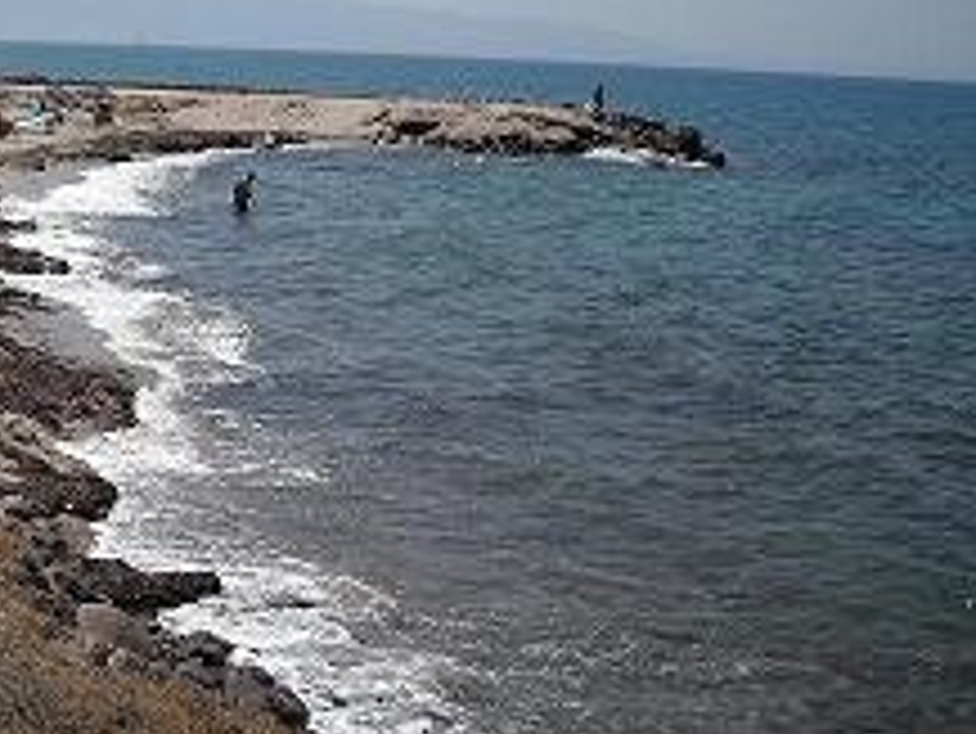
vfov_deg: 23.7
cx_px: 117
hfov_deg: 30.0
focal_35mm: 62
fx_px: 1749
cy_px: 320
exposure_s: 1/569
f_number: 5.6
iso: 64
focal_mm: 5.7
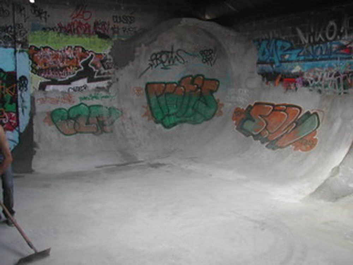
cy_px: 132
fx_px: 388
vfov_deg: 37.7
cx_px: 176
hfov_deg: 49.0
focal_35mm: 38
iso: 100
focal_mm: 8
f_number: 2.8
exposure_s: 1/65.3
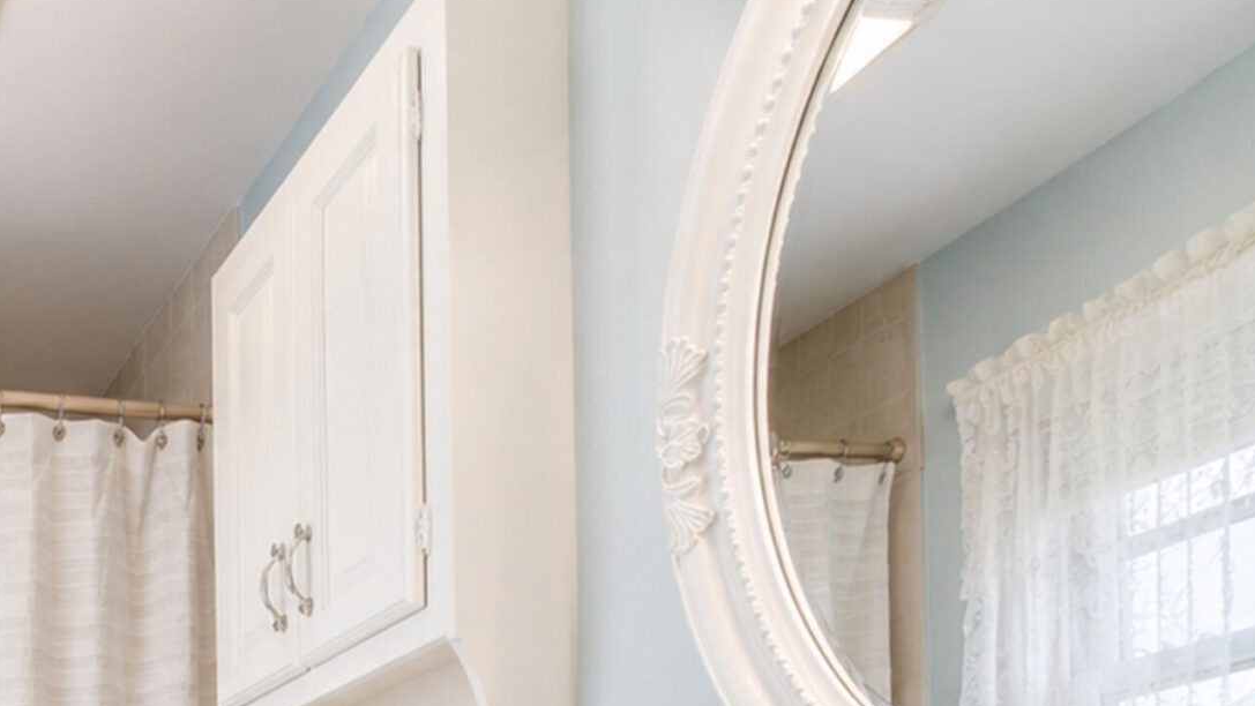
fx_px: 1232
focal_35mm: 37
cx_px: -77
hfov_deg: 43.7
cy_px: 977
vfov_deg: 26.0
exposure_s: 1/30
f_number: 5.6
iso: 2000
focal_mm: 10
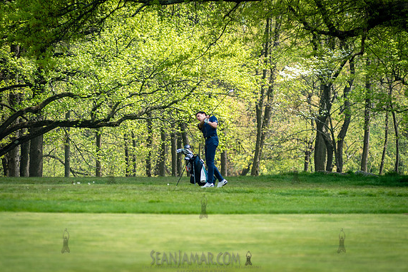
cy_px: 137
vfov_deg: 4.6
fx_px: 3356
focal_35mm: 296
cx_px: 203
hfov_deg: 7.0
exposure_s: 1/500
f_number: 3.5
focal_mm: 200
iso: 100
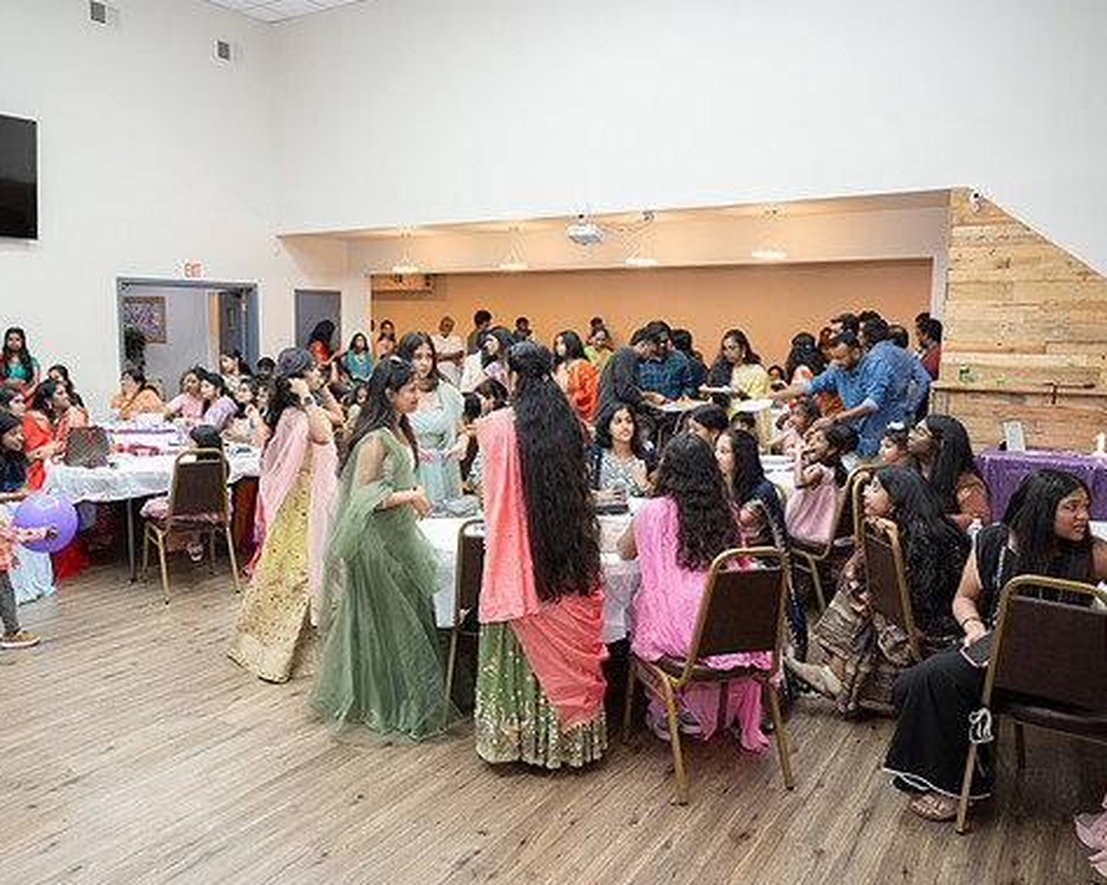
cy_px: 450
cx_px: 476
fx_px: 917
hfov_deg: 62.0
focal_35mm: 28
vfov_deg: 51.5
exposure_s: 1/160
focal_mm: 24
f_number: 4
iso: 1000
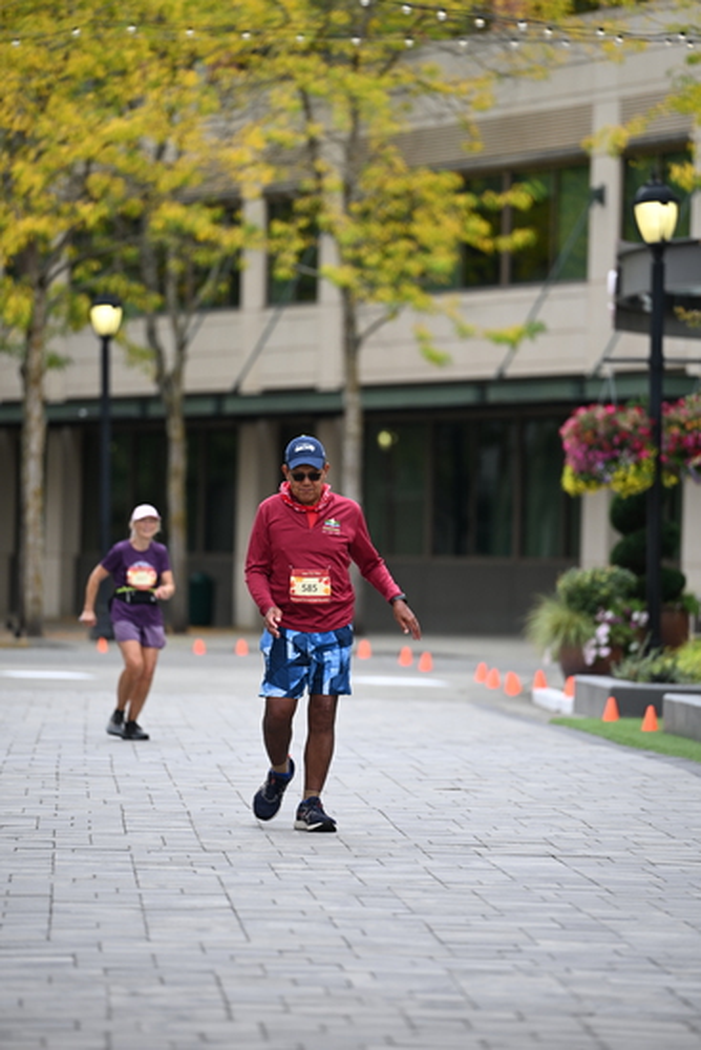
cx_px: 350
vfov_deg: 10.3
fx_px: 5838
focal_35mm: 200
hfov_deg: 6.9
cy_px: 525
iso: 400
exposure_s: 1/1250
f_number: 2.8
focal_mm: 200
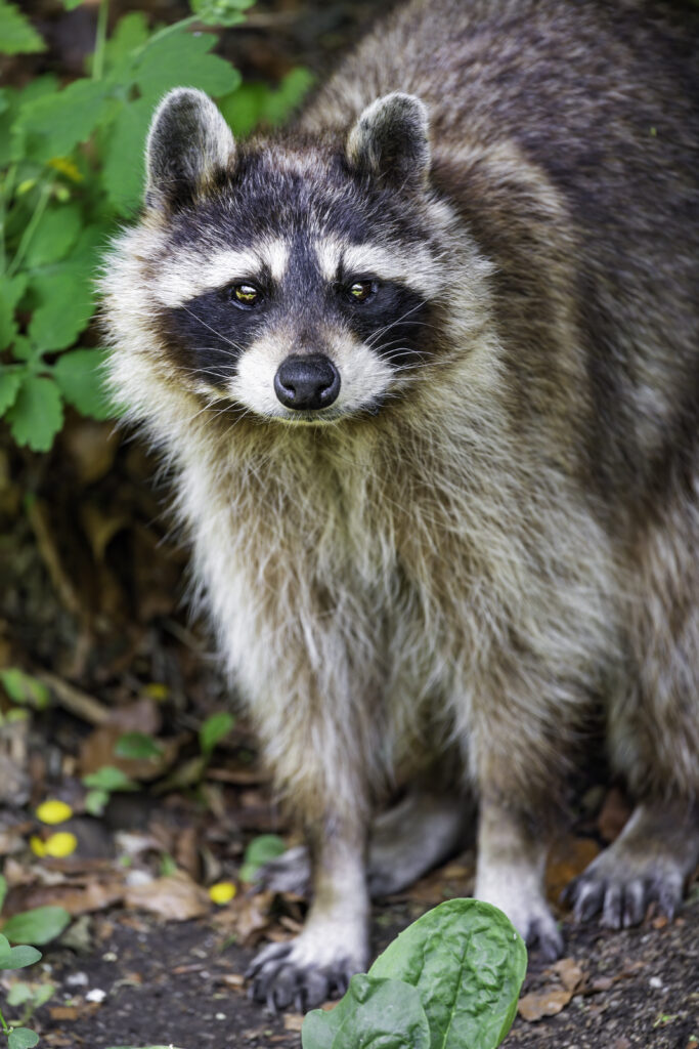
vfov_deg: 3.7
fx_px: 16303
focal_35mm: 560
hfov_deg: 2.5
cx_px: 350
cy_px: 524
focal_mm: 560
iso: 1600
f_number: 5.6
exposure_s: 1/400
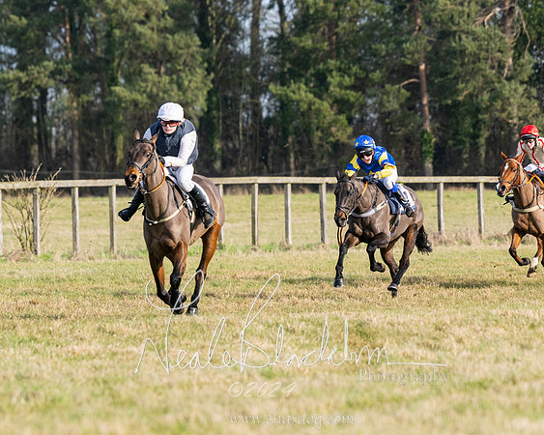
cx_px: 166
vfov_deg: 3.6
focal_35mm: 430
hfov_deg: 4.5
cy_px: 200
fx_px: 6920
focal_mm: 220
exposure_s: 1/2000
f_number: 5
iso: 400
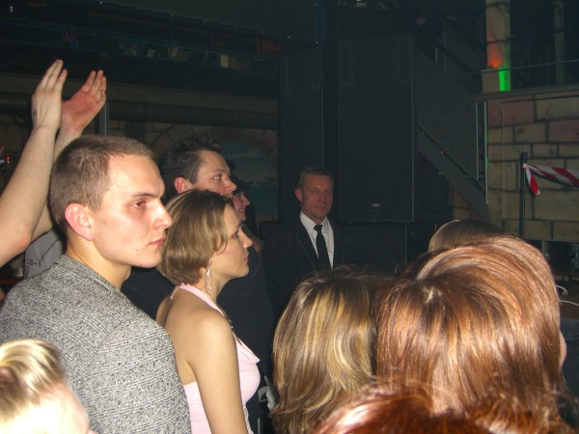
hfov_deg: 49.0
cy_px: 217
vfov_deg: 37.7
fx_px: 636
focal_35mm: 38
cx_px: 290
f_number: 2.8
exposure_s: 1/60
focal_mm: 7.9
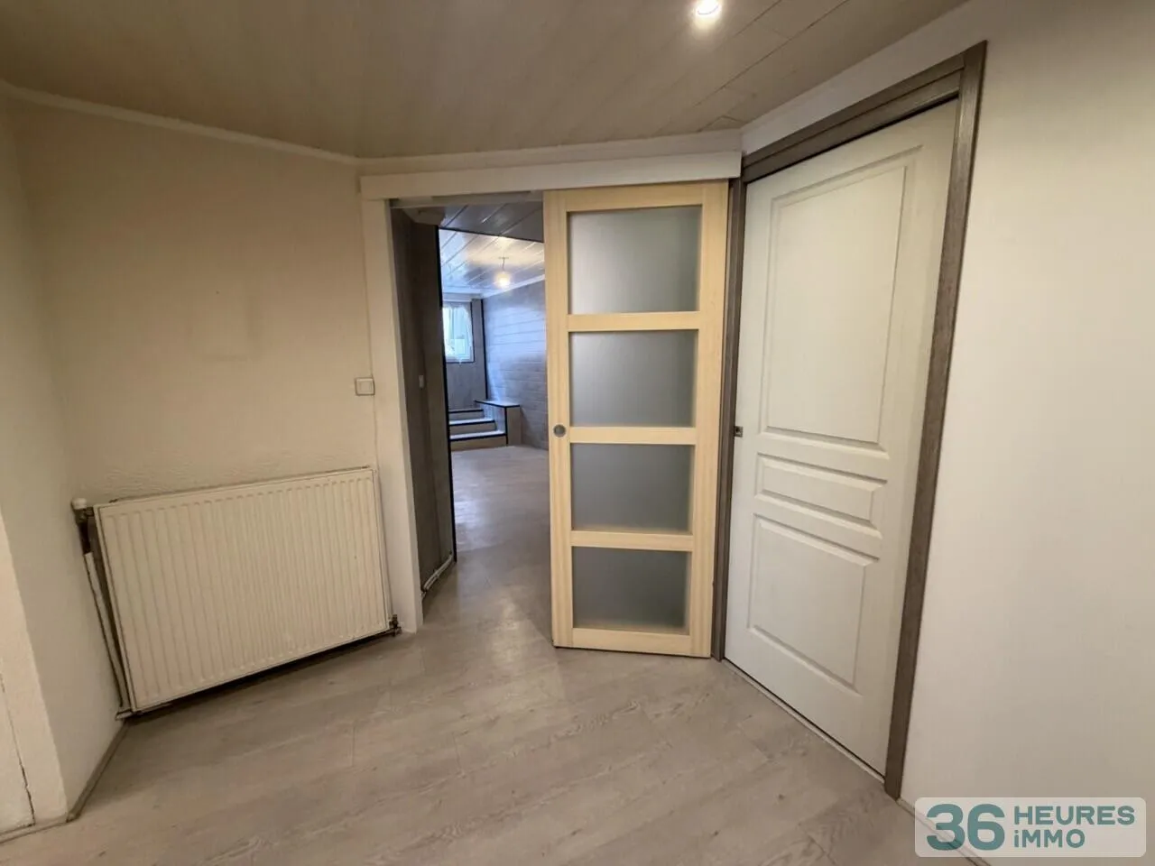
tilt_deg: -10.0
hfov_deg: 102.1
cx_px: 578
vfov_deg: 85.7
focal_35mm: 14
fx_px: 467
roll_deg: +0.0
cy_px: 433
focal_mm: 2.22
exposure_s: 1/50
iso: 320
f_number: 2.2
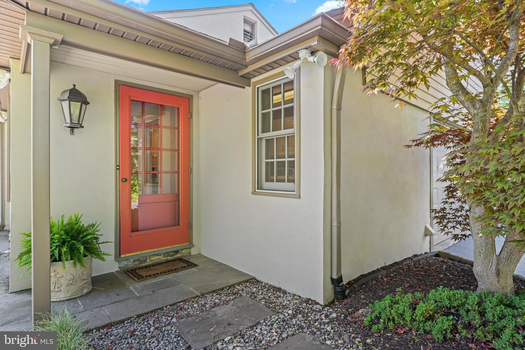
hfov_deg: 86.9
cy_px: 175
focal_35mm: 19
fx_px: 277
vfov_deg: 64.5
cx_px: 262
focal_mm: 19
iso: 500
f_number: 8
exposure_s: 1/20
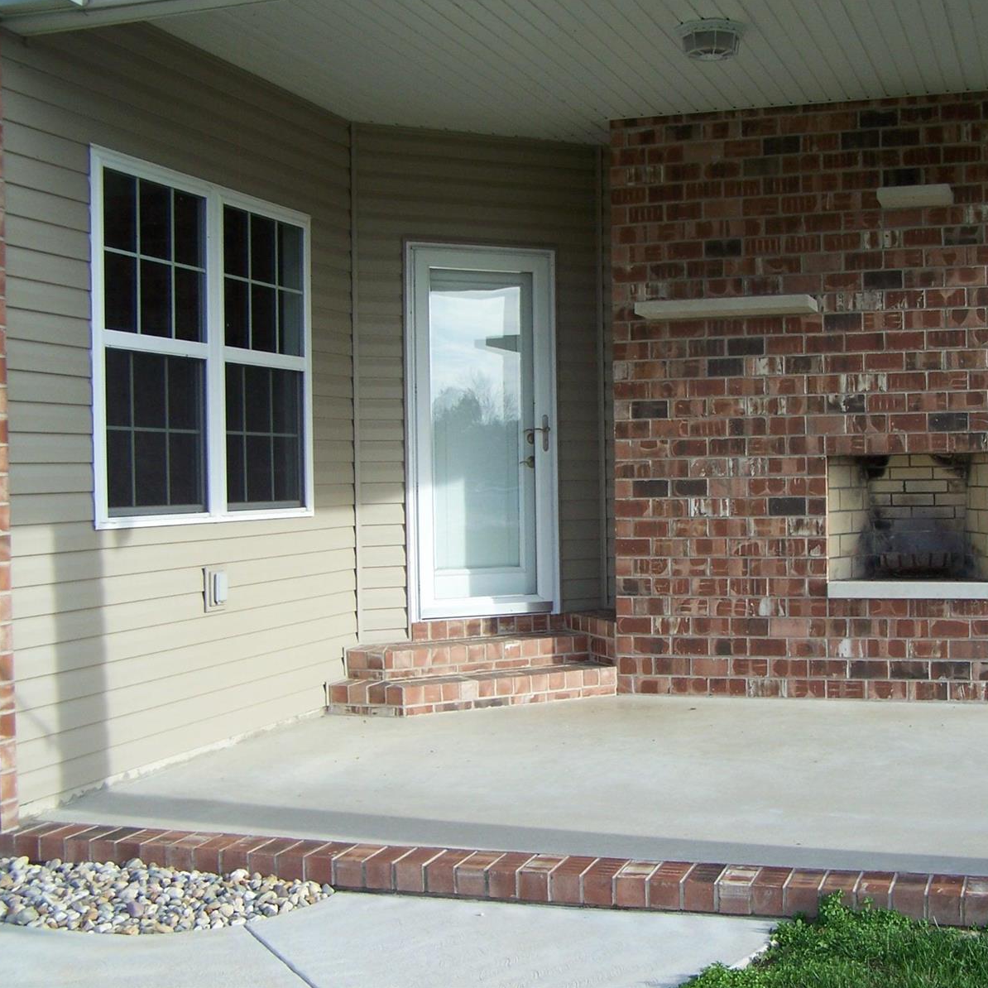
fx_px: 1453
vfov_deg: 37.6
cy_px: 493
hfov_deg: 37.3
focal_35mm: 45
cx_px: 624
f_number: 2.8
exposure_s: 1/500
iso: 80
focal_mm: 6.3
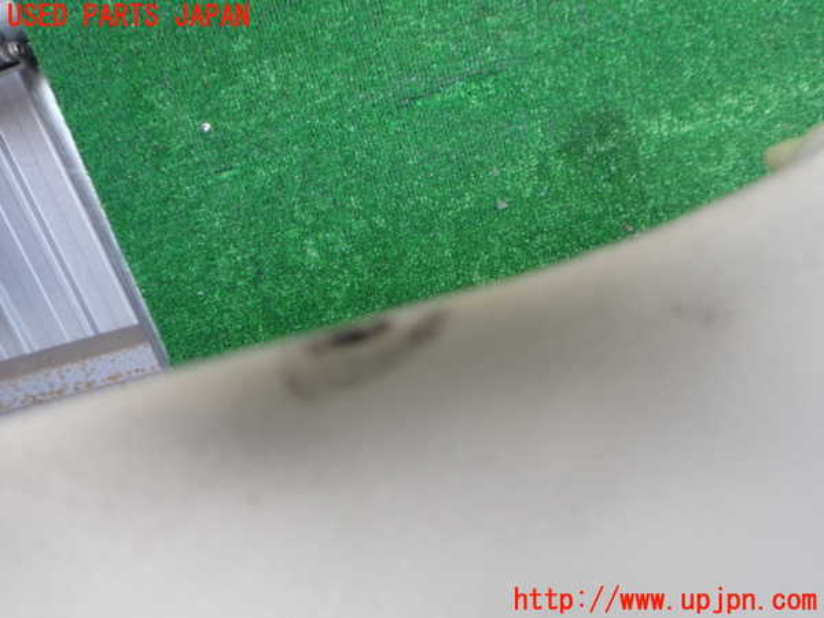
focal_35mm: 30
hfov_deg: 60.0
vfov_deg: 46.8
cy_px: 309
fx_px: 714
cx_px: 412
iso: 200
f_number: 2.3
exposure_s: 1/100
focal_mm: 5.4
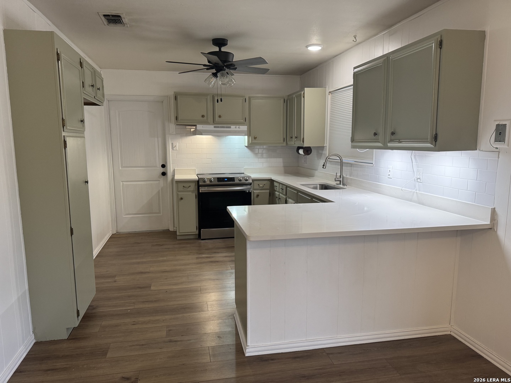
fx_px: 354
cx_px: 256
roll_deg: -0.2
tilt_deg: -8.8
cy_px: 192
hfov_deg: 71.6
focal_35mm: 24
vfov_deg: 56.8
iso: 160
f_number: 1.78
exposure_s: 1/120
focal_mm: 6.76
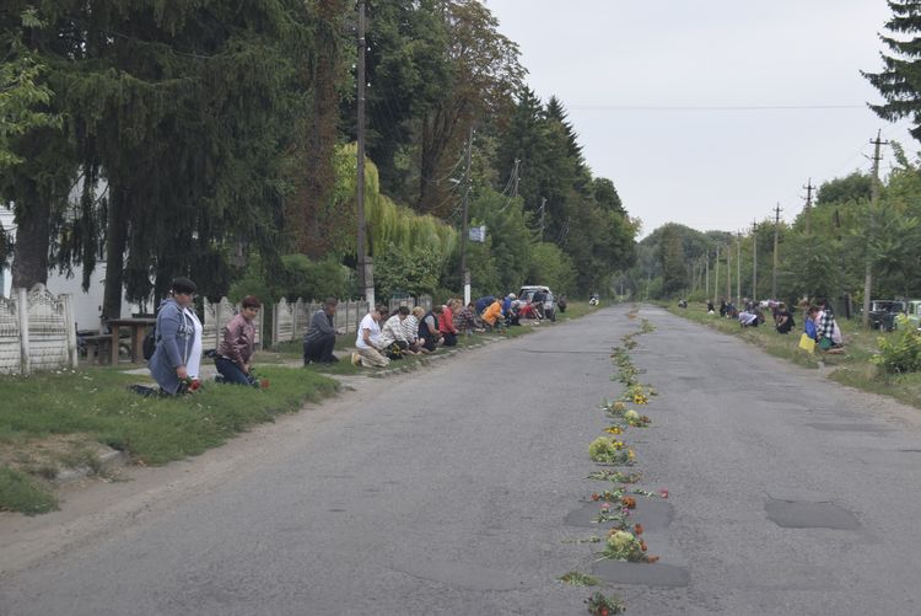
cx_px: 460
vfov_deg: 16.6
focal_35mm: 82
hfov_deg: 24.6
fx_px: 2112
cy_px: 308
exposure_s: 1/250
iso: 400
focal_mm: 55
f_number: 8
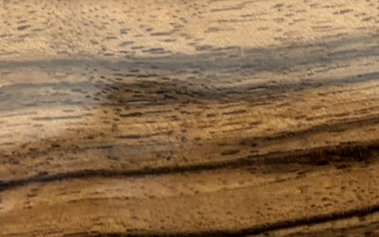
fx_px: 1911
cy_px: 273
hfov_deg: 10.8
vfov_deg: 7.0
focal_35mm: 185
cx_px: 611
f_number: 1.6
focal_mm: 5.96
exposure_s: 1/50
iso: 160
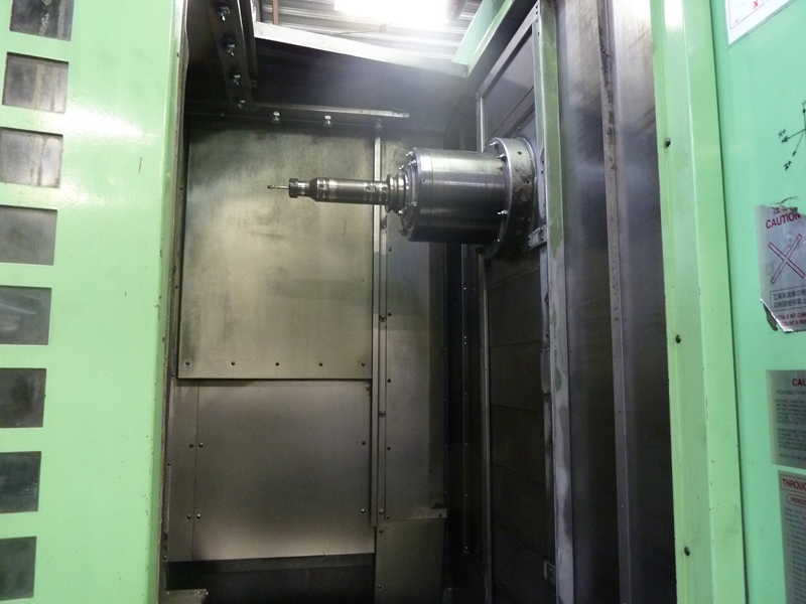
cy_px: 302
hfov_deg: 69.4
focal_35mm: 25
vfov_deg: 54.9
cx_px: 403
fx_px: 582
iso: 400
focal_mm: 4.1
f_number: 3.3
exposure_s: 1/10
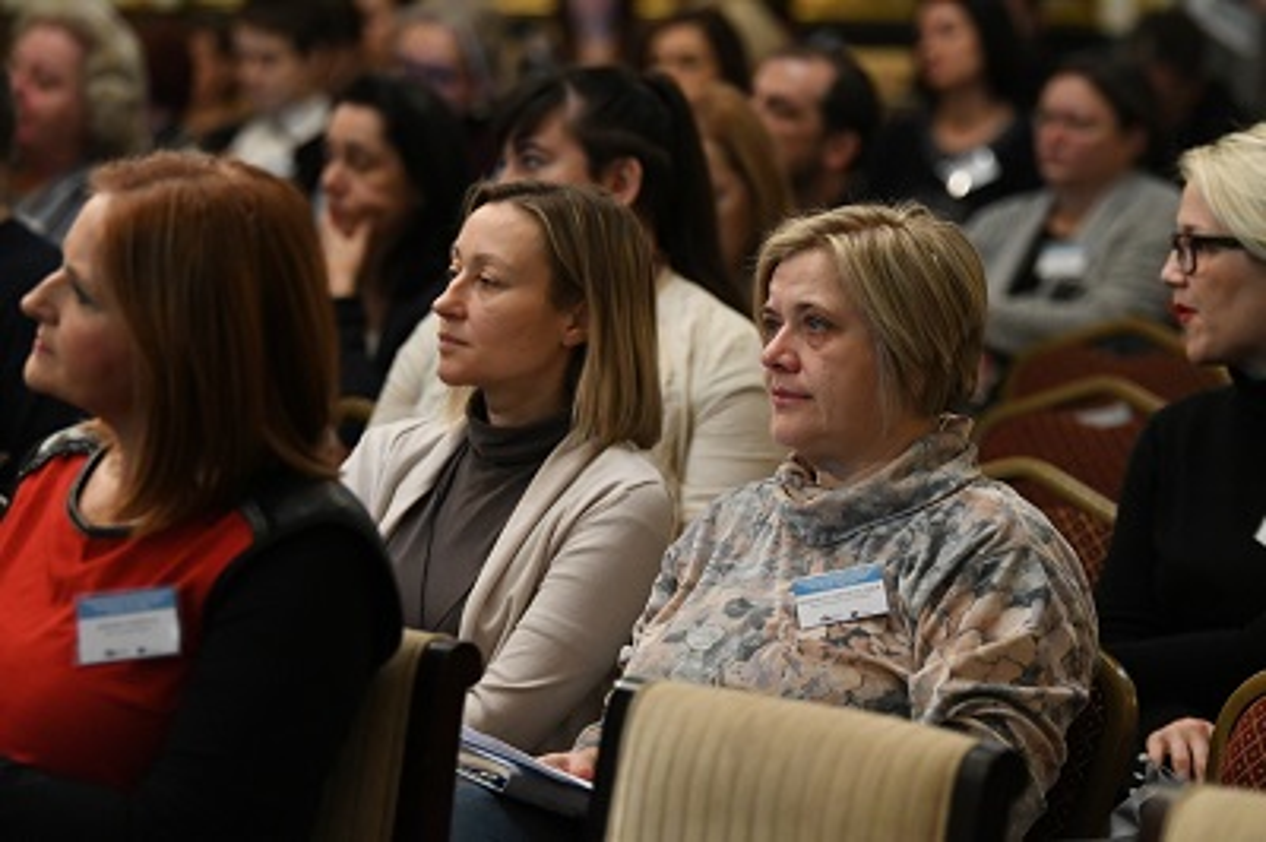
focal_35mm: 183
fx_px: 6430
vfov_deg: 7.5
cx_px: 633
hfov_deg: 11.2
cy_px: 421
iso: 5000
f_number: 2.8
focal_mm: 122
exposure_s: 1/100
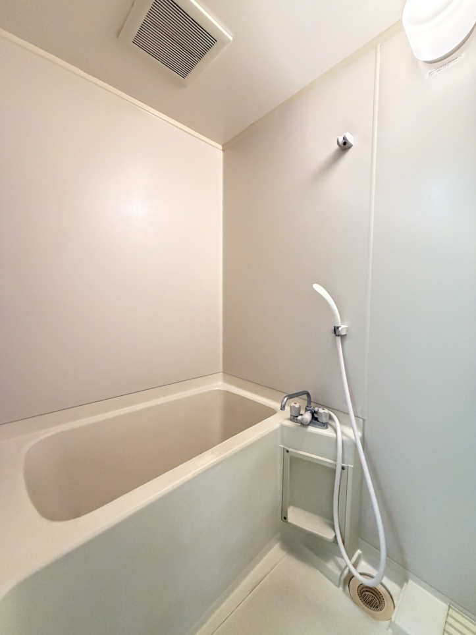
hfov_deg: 85.7
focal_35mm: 14
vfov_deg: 102.1
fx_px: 257
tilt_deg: -3.2
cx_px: 238
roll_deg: -0.2
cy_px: 318
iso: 800
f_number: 2.2
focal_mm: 2.22
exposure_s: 1/50
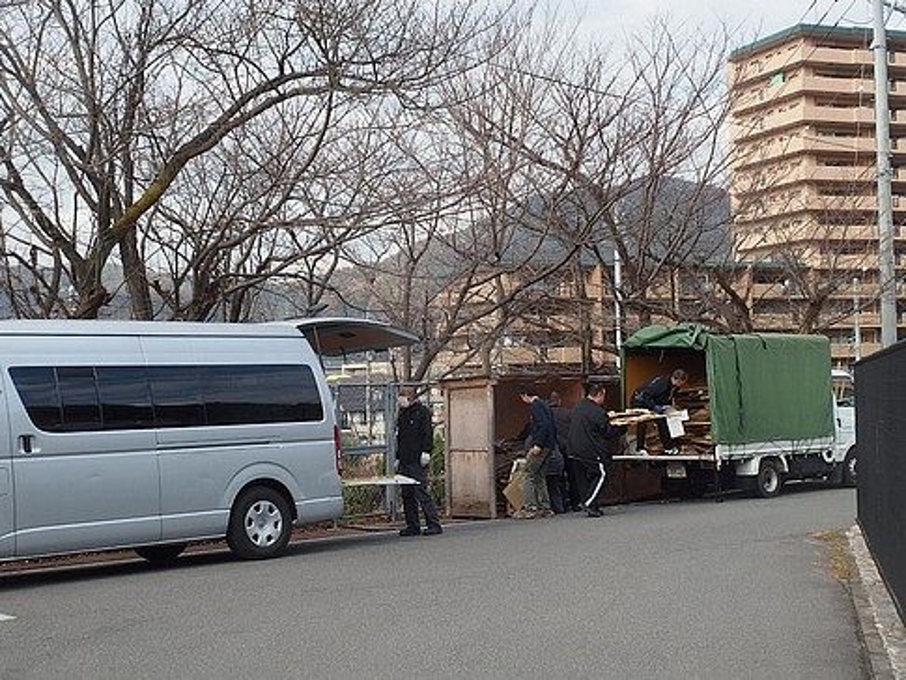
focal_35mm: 56
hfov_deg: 34.3
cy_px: 340
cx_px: 453
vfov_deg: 26.1
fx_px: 1466
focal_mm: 10
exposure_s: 1/125
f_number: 7.1
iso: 100
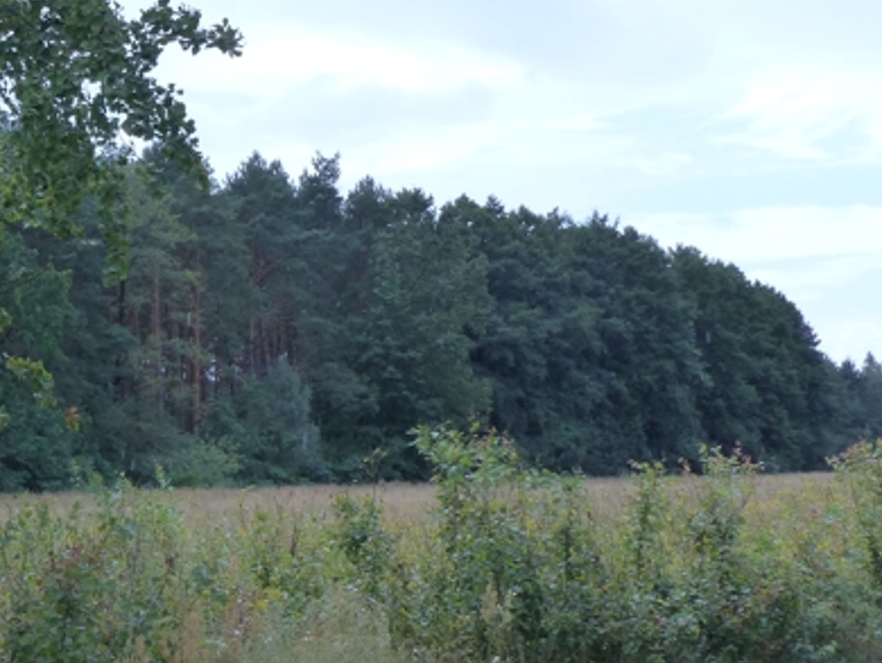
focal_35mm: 85
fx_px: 2167
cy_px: 272
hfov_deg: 22.4
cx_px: 68
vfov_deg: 17.4
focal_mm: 7
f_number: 4
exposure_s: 1/640
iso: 160
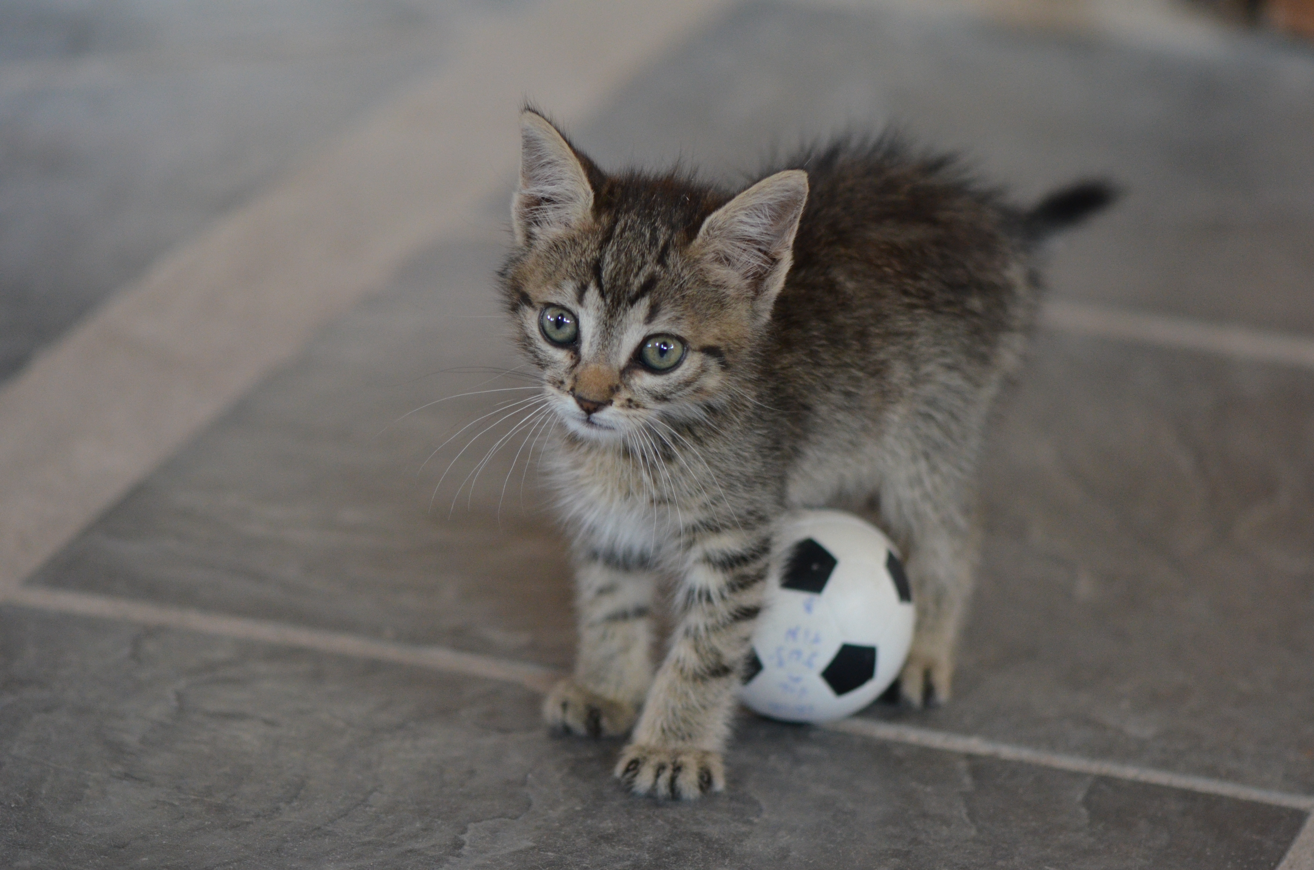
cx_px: 657
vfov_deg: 8.7
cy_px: 435
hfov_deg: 13.1
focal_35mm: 158
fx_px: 5737
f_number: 3
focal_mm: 105
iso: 1600
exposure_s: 1/200
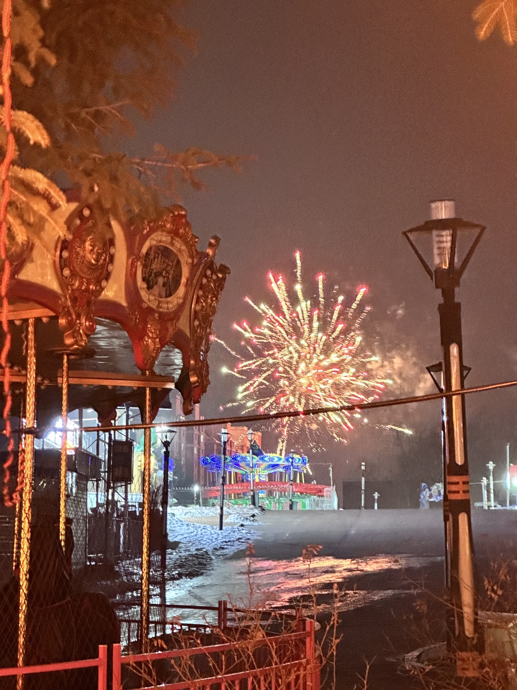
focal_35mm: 77
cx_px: 258
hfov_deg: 19.1
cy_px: 345
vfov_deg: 25.3
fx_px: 1533
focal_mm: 9
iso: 2000
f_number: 2.8
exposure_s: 1/20
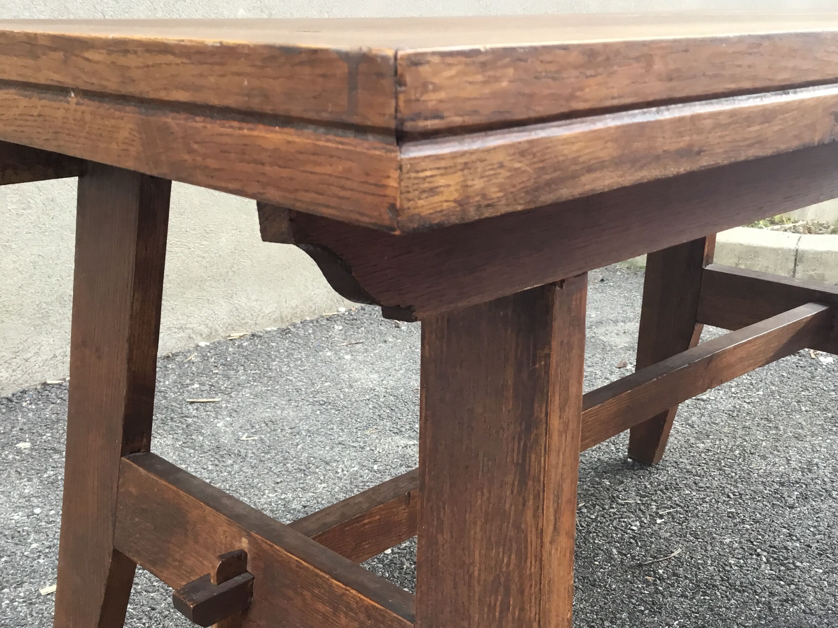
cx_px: 396
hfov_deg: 45.8
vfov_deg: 34.9
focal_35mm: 41
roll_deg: -1.8
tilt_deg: -21.6
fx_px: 993
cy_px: 393
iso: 32
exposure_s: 1/33
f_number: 2.4
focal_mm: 3.3
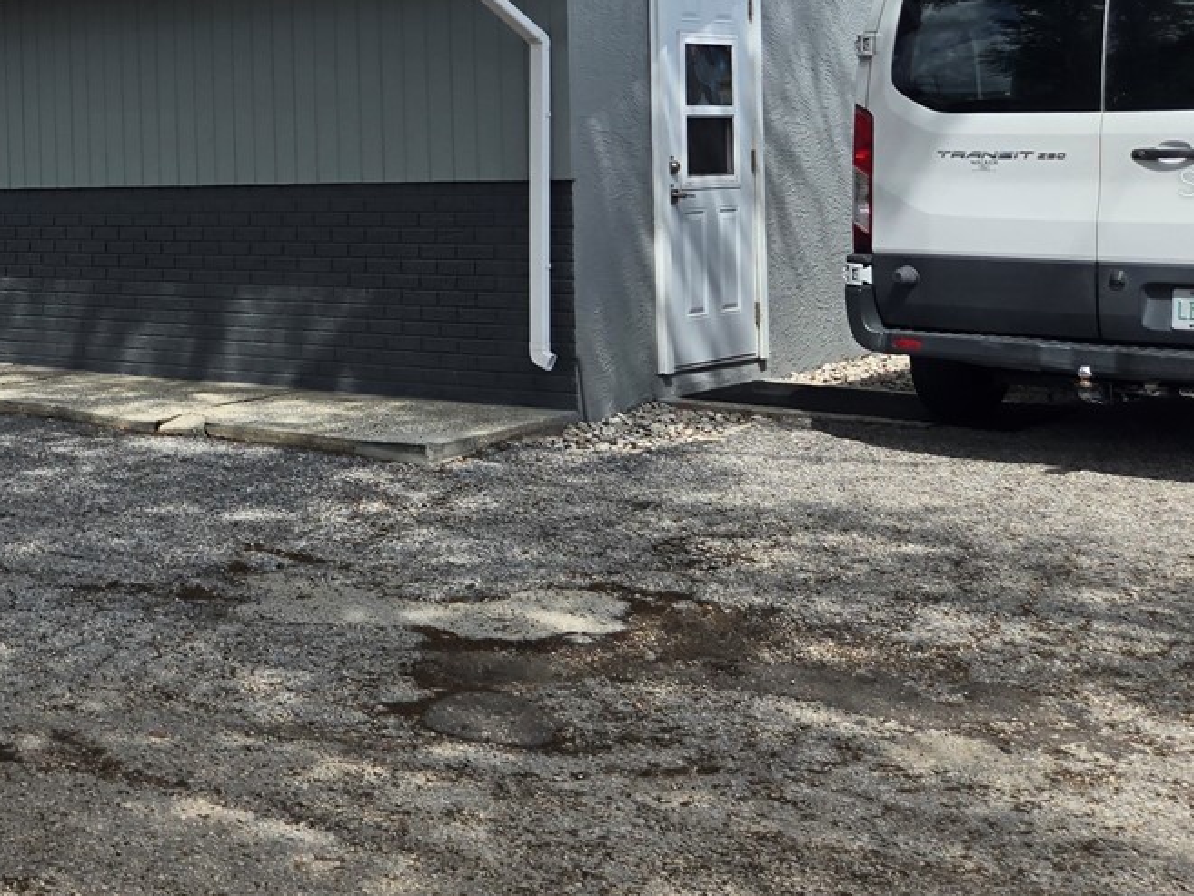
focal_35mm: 56
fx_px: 1932
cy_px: 182
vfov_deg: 25.7
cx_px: -104
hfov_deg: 30.8
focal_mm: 5.4
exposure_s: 1/2346
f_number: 1.8
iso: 25
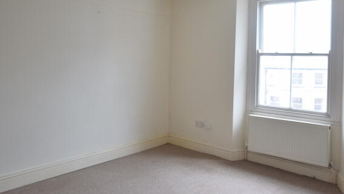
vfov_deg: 34.2
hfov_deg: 57.7
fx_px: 310
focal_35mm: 34
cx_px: 199
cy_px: 59
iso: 400
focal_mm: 12
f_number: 4.5
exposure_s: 1/60
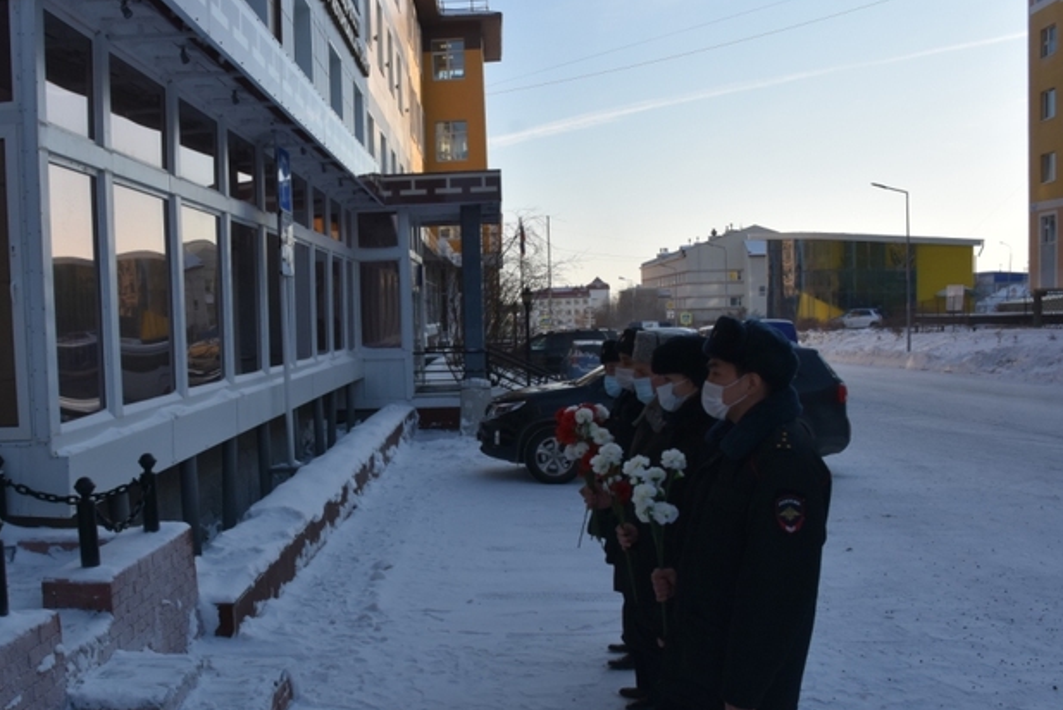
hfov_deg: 53.8
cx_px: 393
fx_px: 1034
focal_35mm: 35
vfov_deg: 37.8
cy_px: 396
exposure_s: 1/500
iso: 360
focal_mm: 18
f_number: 8
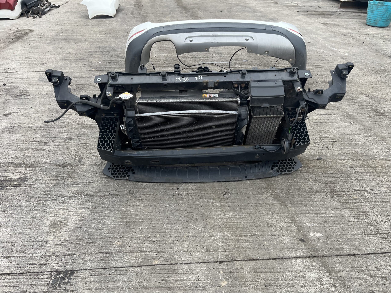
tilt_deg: -35.5
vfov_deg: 53.1
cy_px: 146
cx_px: 196
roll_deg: -0.3
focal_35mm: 26
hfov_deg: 67.3
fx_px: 294
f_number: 1.6
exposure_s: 1/483
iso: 50
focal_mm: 5.1
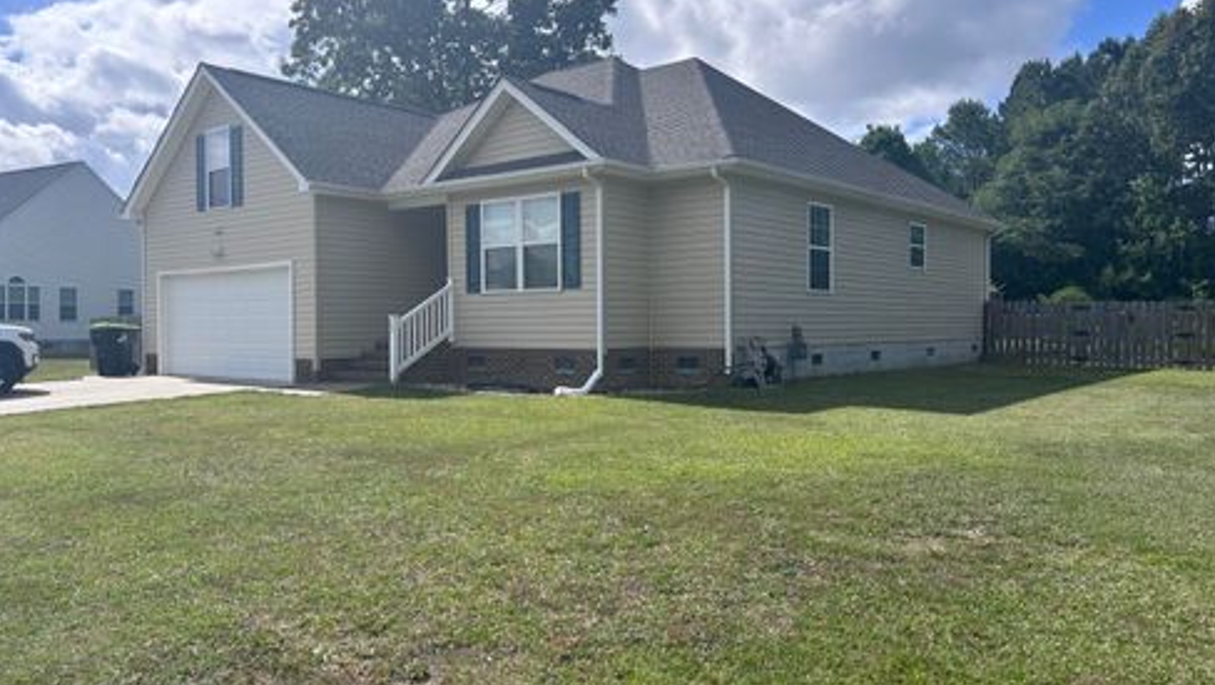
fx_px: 935
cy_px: 325
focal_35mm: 29
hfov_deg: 66.0
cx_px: 612
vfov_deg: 40.2
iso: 50
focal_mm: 5.7
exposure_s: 1/5587
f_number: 1.5
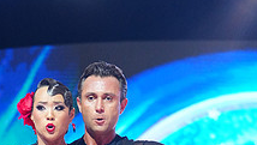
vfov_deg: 5.3
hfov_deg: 9.6
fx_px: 1528
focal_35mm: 224
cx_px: 51
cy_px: 326
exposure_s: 1/320
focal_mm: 79
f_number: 2.8
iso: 2000
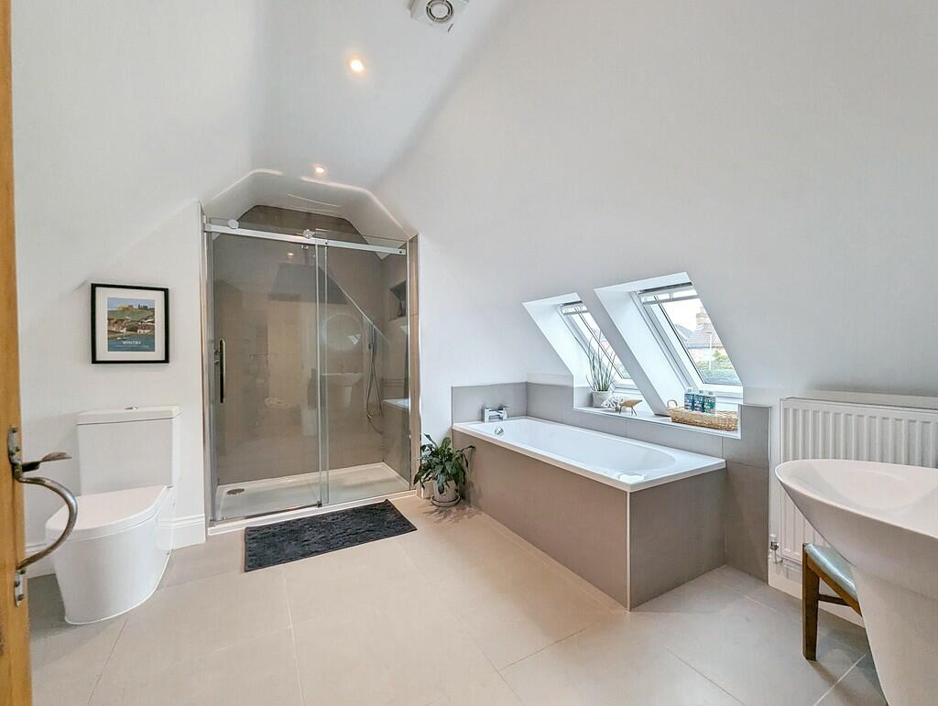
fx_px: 353
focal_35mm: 13
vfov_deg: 90.1
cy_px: 353
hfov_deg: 106.1
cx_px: 469
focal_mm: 1.9
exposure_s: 1/112
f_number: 2.2
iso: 49
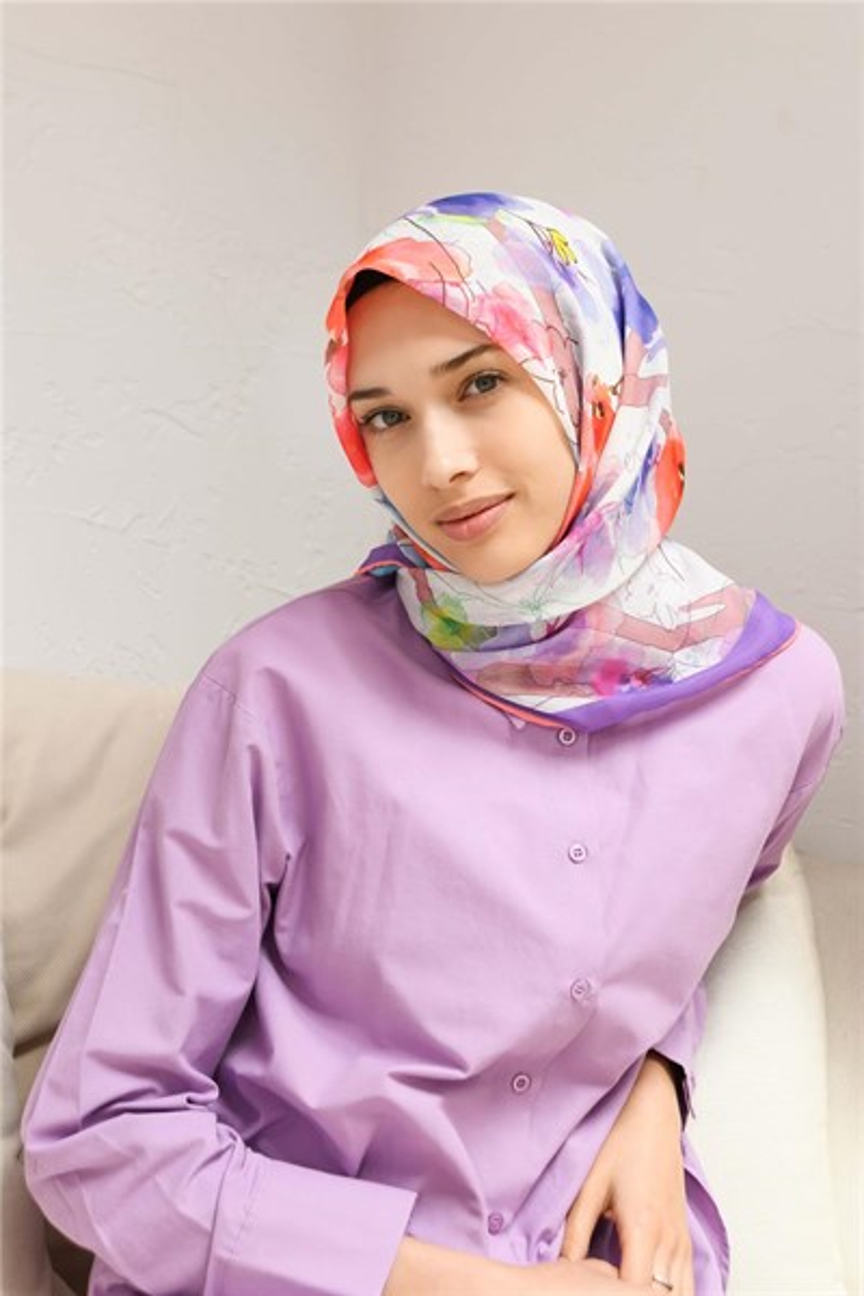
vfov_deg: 39.6
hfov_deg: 27.0
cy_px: 648
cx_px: 432
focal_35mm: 50
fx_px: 1800
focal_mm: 50
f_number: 5.6
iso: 250
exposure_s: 1/100
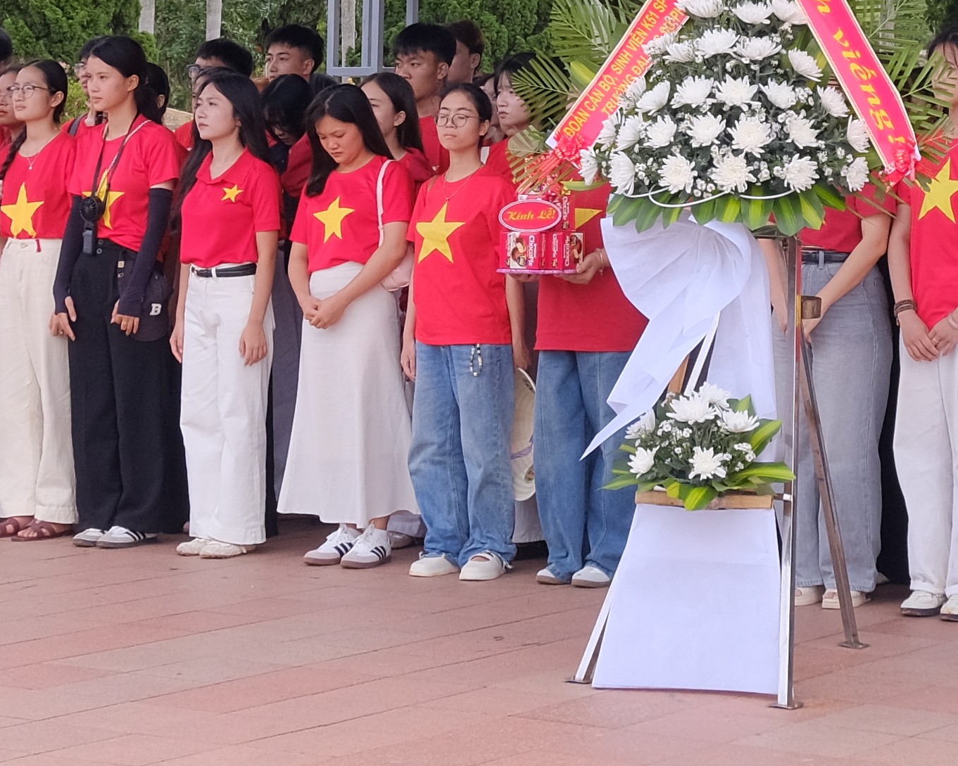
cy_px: -76
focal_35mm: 120
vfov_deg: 12.6
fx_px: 3403
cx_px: 806
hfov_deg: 15.9
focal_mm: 19.2
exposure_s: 1/420
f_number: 5
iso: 400
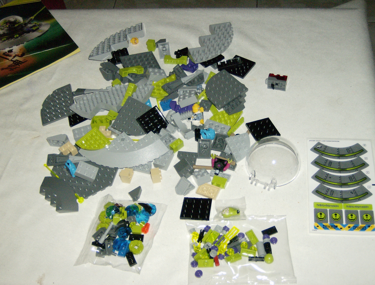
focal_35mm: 46
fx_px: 501
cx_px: 188
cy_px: 142
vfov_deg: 31.8
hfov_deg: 41.1
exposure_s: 1/74
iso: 200
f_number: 3.1
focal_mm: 7.7
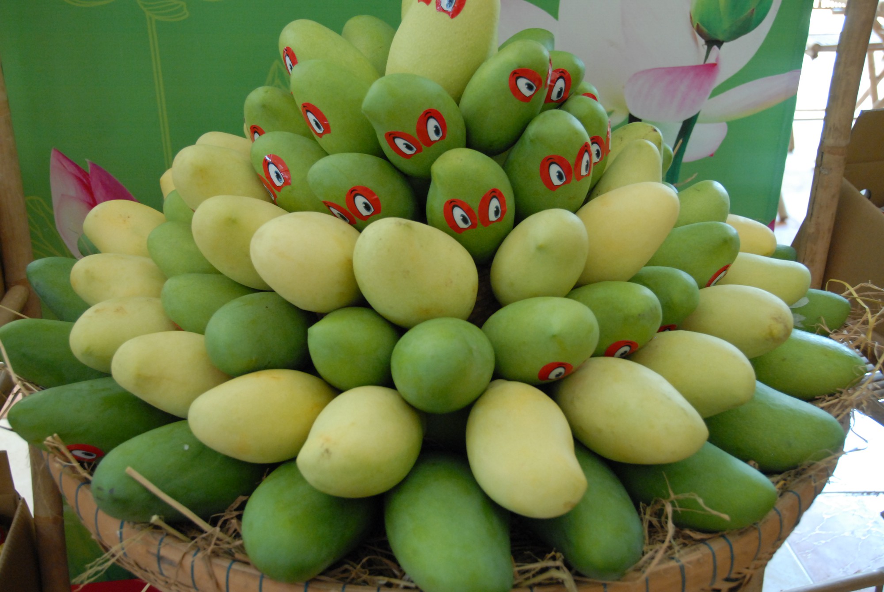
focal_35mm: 44
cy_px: 296
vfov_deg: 30.9
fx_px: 1069
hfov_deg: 44.9
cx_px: 442
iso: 800
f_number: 4
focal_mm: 29
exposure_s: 1/40
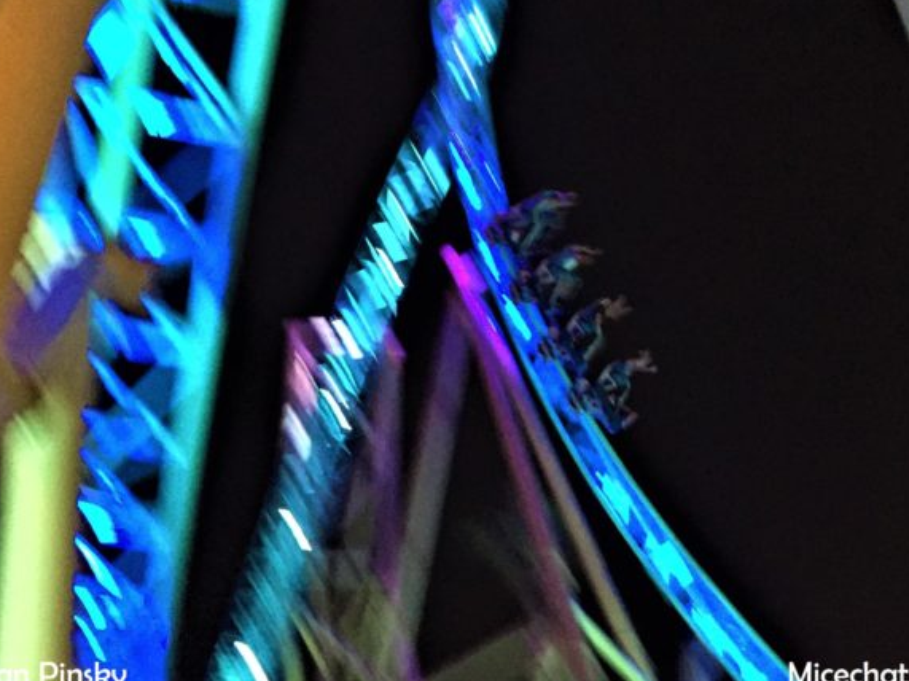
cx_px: 435
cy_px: 333
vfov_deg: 45.4
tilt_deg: +42.6
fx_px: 814
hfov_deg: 58.3
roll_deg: +3.4
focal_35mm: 31
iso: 800
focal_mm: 4.15
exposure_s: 1/15
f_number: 2.2
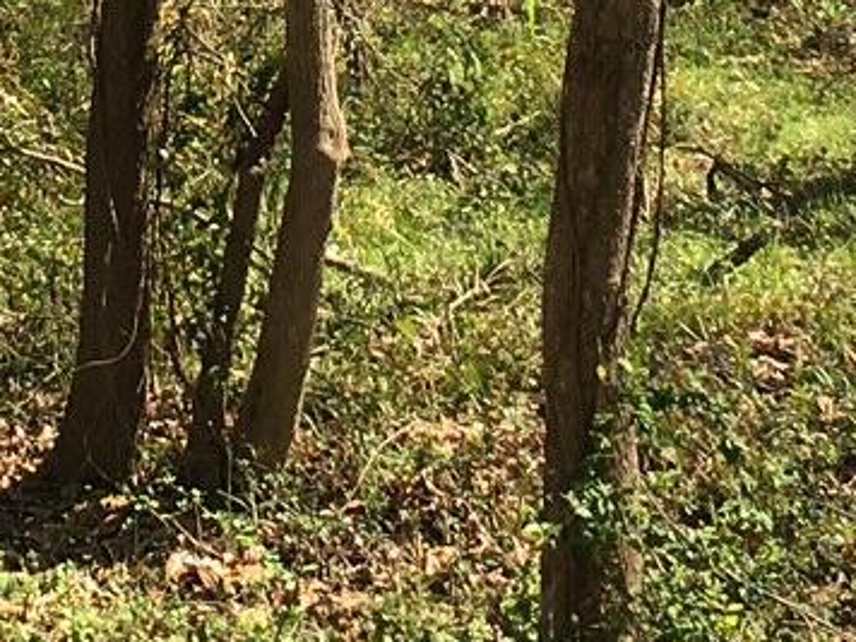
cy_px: -416
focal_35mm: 164
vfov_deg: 8.8
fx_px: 4055
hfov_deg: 12.0
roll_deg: +2.7
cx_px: 214
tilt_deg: -5.9
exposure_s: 1/668
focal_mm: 4.15
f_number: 2.2
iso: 25
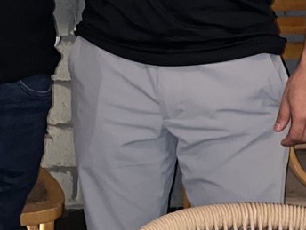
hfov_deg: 15.9
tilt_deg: -6.0
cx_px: -3
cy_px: -256
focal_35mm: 121
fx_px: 1071
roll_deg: +0.7
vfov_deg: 11.0
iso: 250
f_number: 1.6
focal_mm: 5.1
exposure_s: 1/10
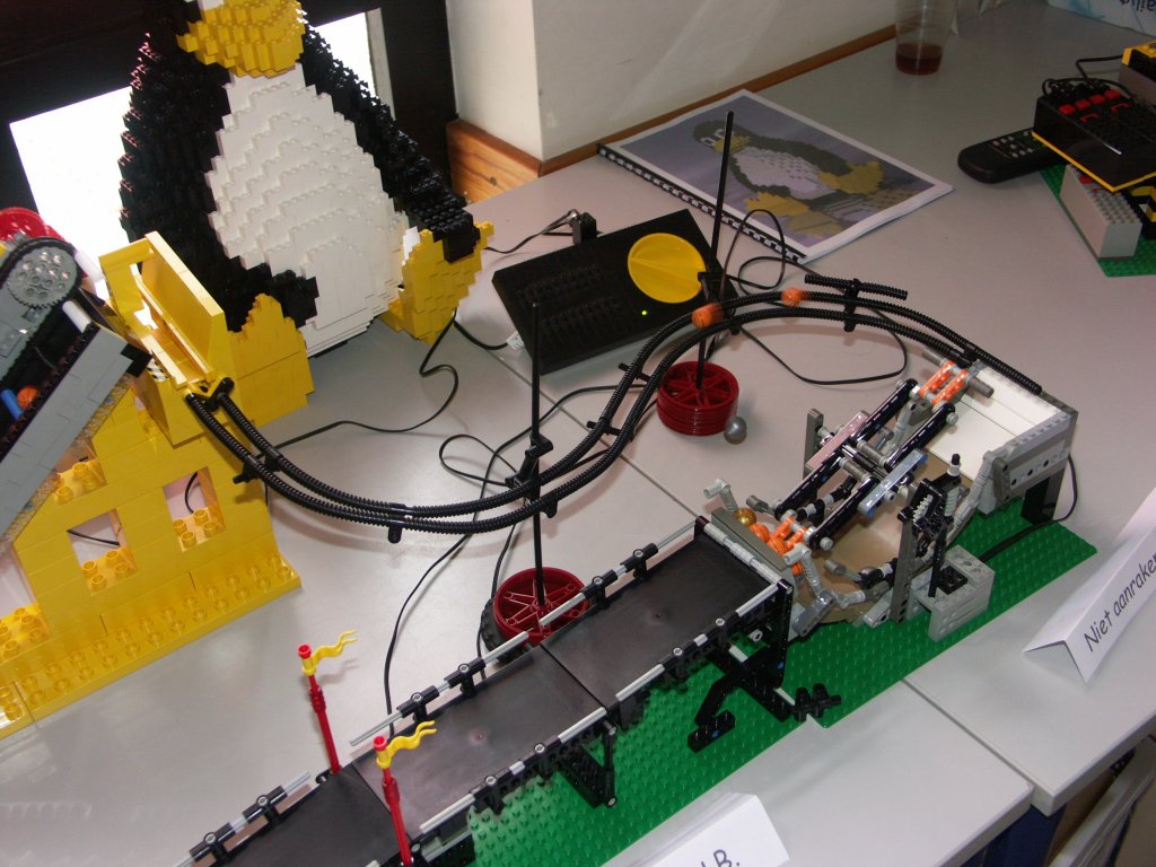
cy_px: 434
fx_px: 1302
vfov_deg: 36.8
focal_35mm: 39
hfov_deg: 47.9
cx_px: 578
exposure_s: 1/50
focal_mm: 10.03
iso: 160
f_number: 2.8
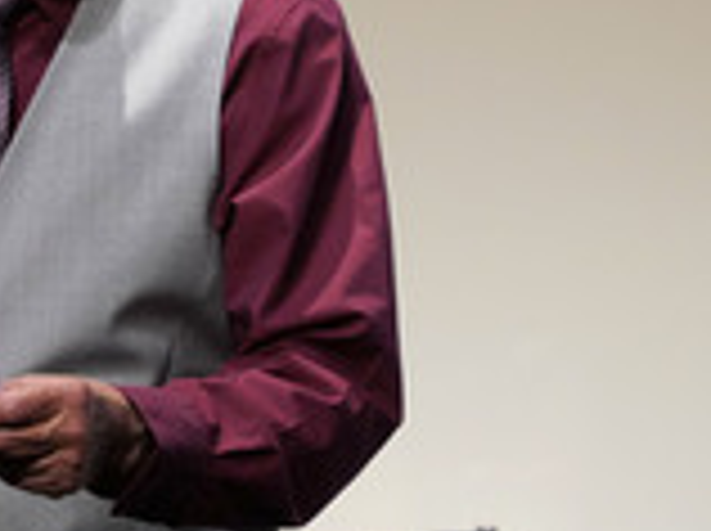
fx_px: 8060
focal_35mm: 393
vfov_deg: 3.8
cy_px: 194
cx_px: -74
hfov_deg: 5.0
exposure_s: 1/320
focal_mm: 143
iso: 3200
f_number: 5.6
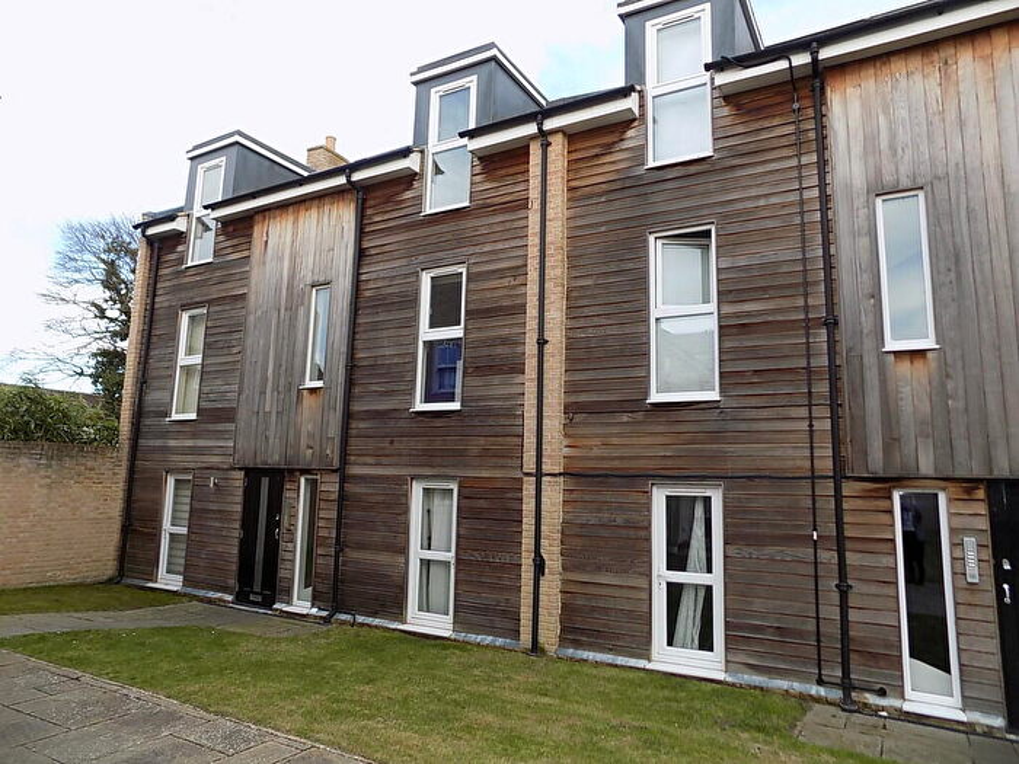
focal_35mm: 23
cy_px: 382
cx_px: 510
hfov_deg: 73.9
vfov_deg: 58.9
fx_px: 677
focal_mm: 4
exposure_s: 1/160
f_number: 3.1
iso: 80
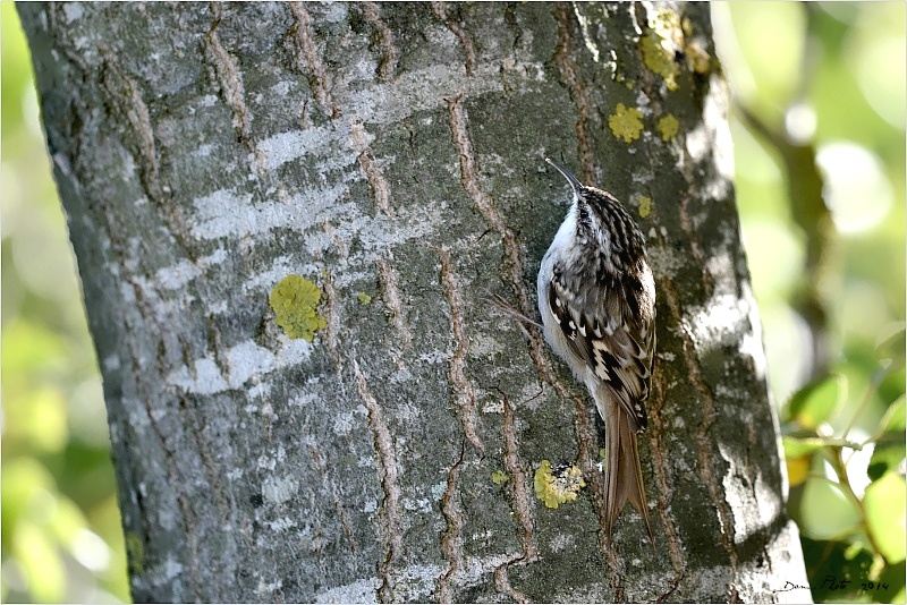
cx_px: 454
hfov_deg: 4.1
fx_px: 12601
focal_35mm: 500
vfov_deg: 2.8
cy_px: 302
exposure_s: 1/640
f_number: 4
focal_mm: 500
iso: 400
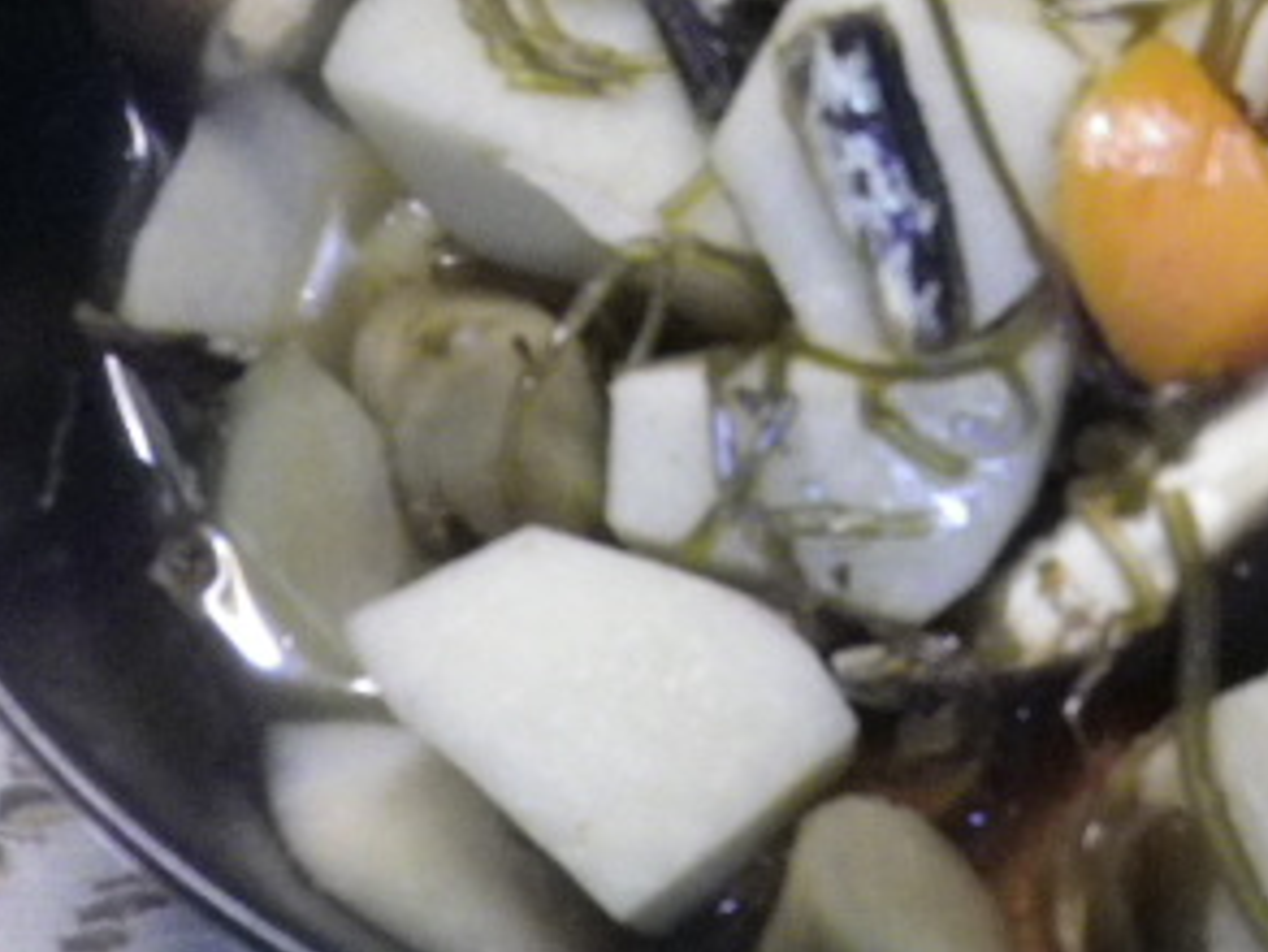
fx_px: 3921
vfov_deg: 13.8
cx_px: 1216
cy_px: 169
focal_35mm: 107
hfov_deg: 18.0
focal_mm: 8.7
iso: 800
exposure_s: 1/50
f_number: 4.2
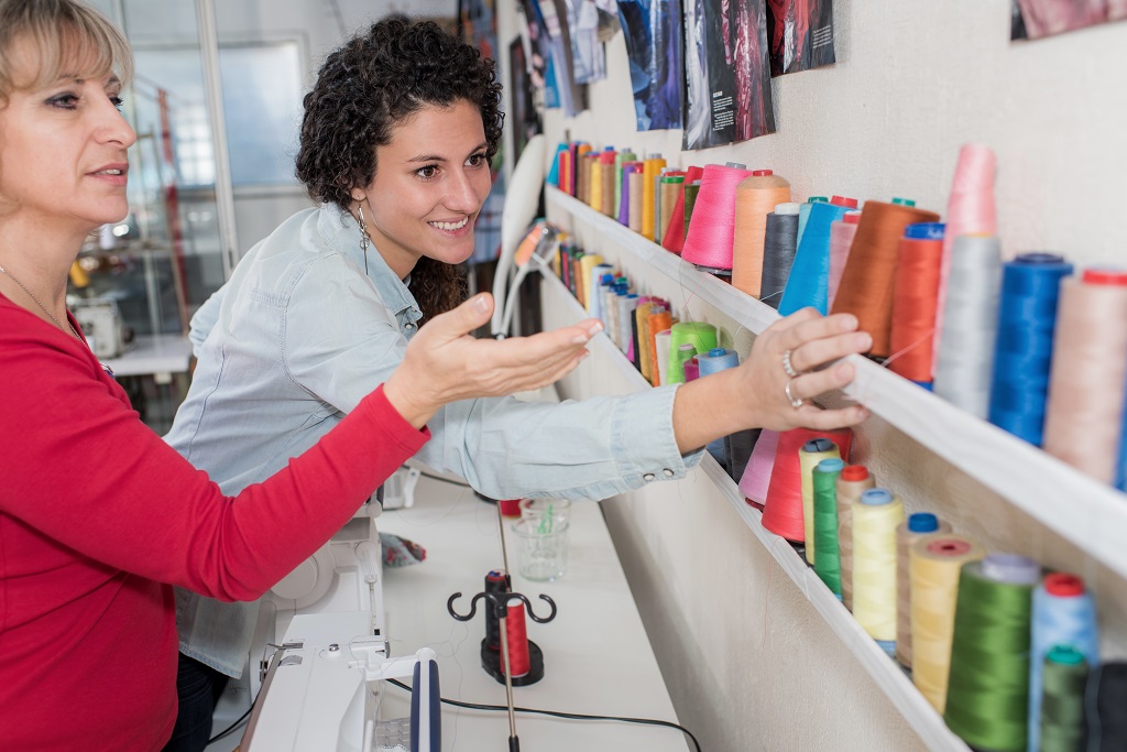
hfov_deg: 54.4
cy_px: 376
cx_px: 564
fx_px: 1096
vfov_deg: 37.9
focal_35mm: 35
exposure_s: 1/80
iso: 200
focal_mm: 35
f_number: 3.5
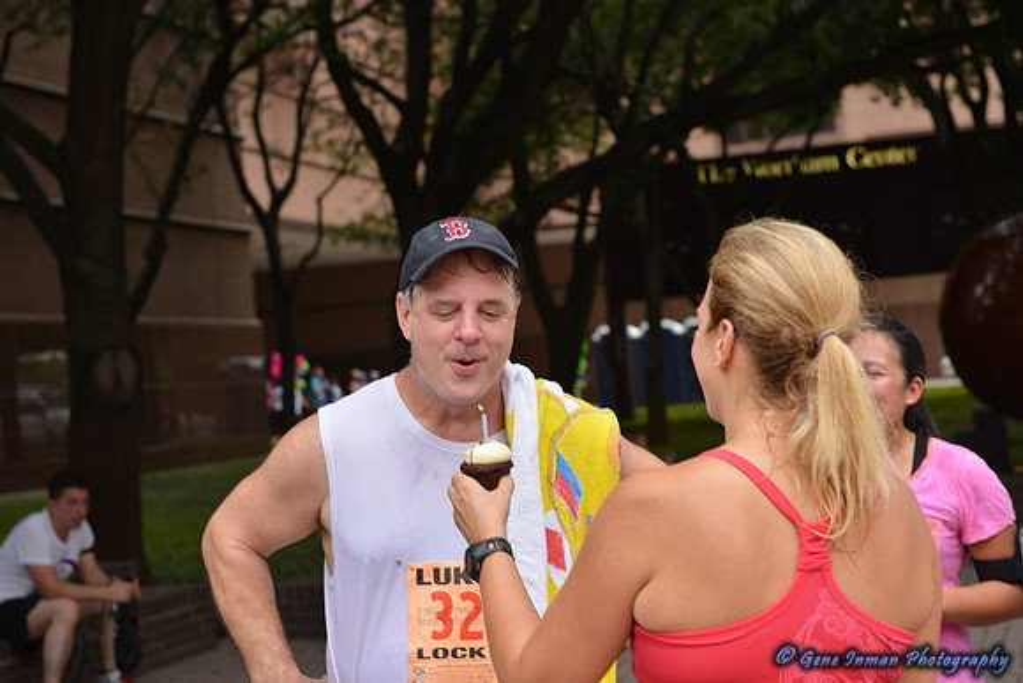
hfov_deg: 28.8
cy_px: 342
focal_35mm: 70
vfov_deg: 19.5
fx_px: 1990
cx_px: 512
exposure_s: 1/160
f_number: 5.6
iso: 450
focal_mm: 70
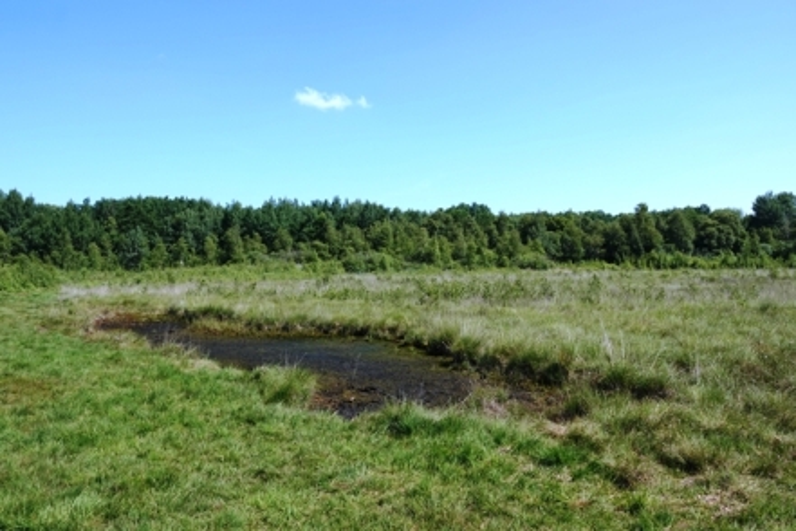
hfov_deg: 65.5
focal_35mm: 28
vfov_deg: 46.4
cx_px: 398
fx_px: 619
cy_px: 266
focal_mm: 10.38
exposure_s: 1/200
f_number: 8
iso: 100
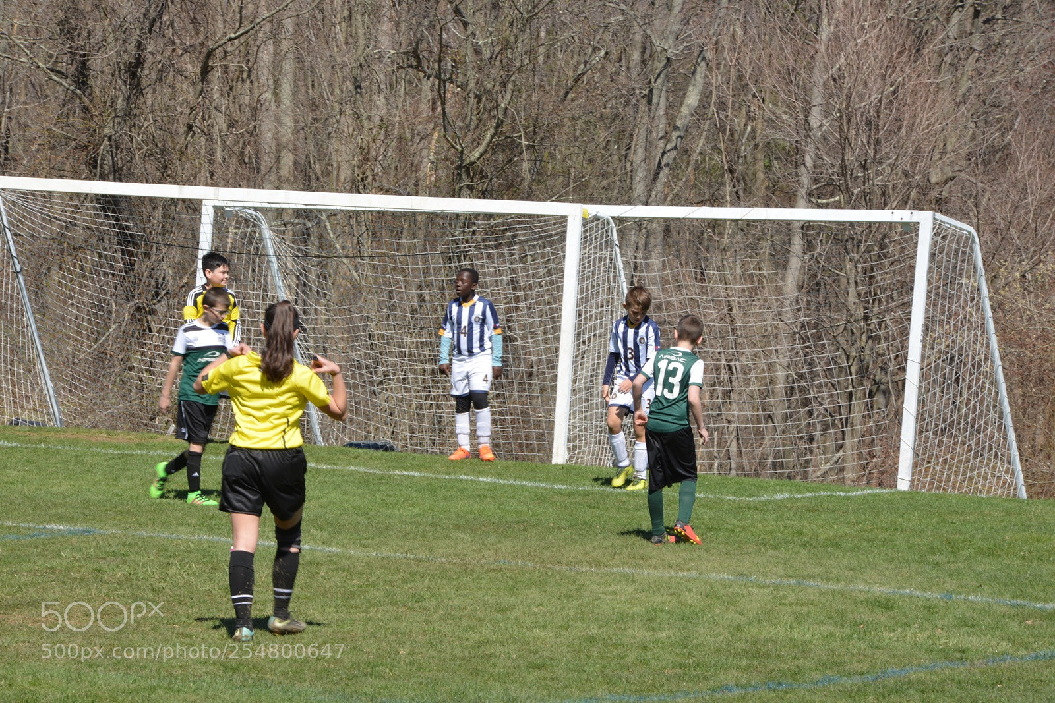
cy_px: 352
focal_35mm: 200
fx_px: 5861
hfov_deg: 10.3
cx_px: 528
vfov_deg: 6.9
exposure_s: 1/80
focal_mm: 200
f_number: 22
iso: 320
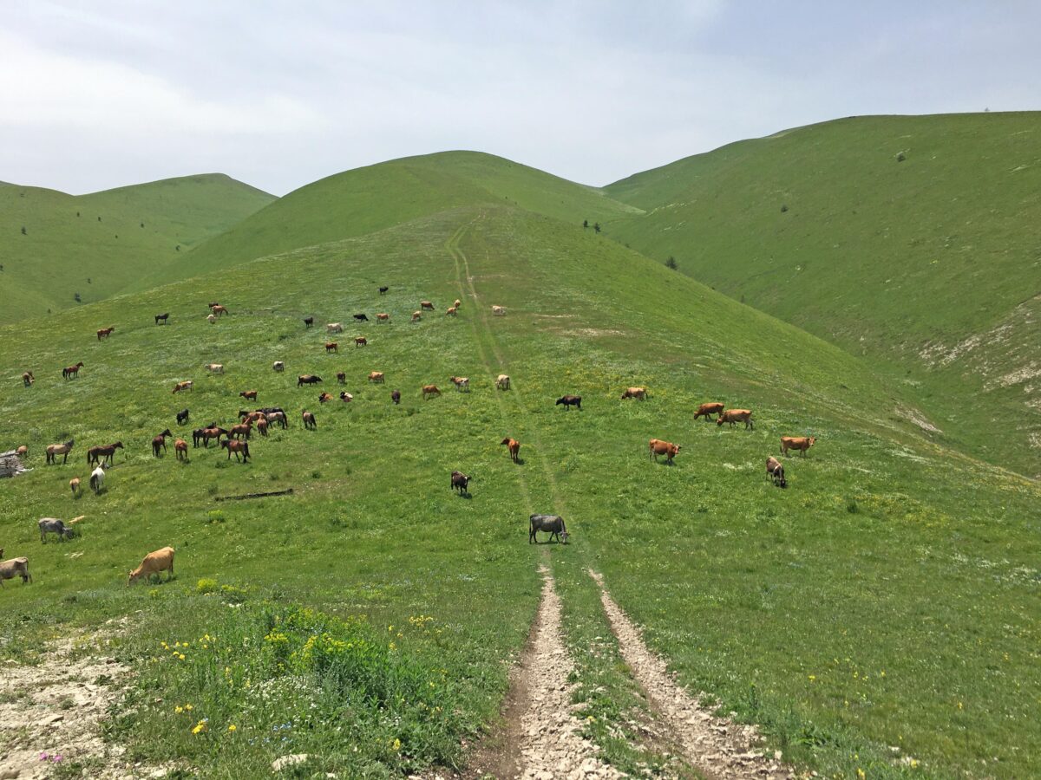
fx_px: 872
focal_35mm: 29
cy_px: 390
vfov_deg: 48.2
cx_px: 520
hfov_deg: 61.7
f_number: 2.2
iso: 25
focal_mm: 4.15
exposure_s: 1/2481
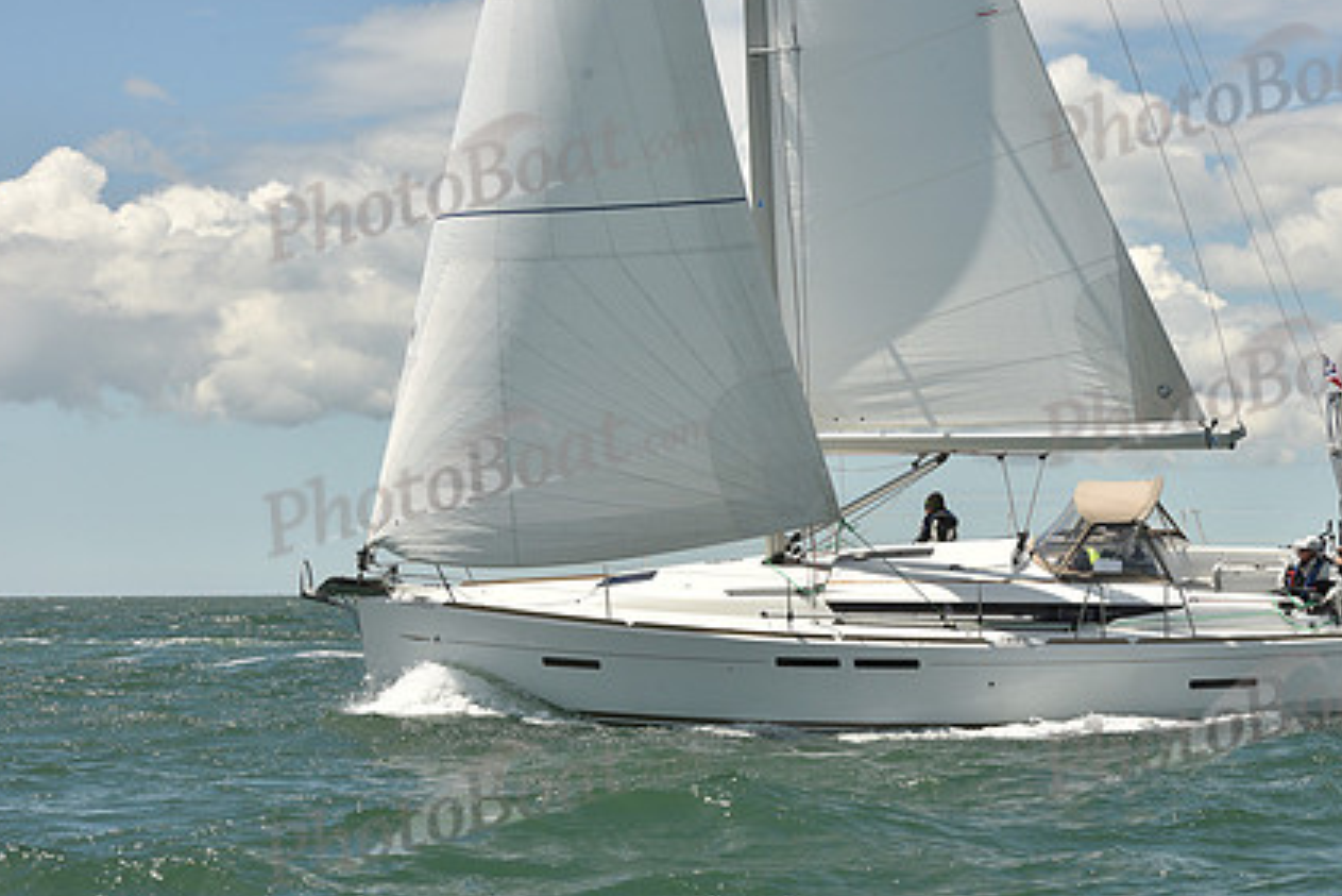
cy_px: 595
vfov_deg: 11.1
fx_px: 4624
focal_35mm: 124
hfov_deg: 16.5
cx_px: 880
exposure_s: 1/800
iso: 320
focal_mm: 90
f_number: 13
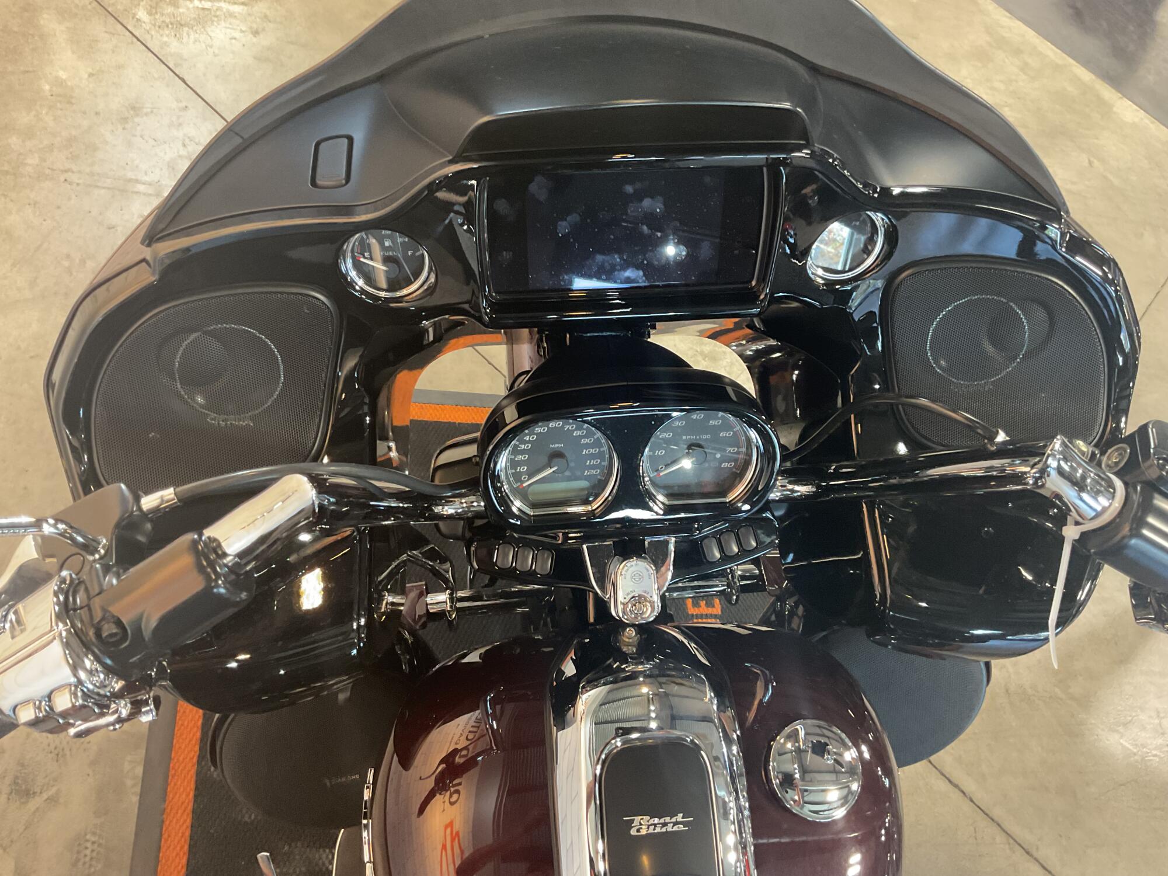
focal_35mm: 29
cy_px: 438
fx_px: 979
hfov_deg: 61.7
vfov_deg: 48.2
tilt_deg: -56.3
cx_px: 584
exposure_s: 1/33
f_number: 1.8
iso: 200
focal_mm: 3
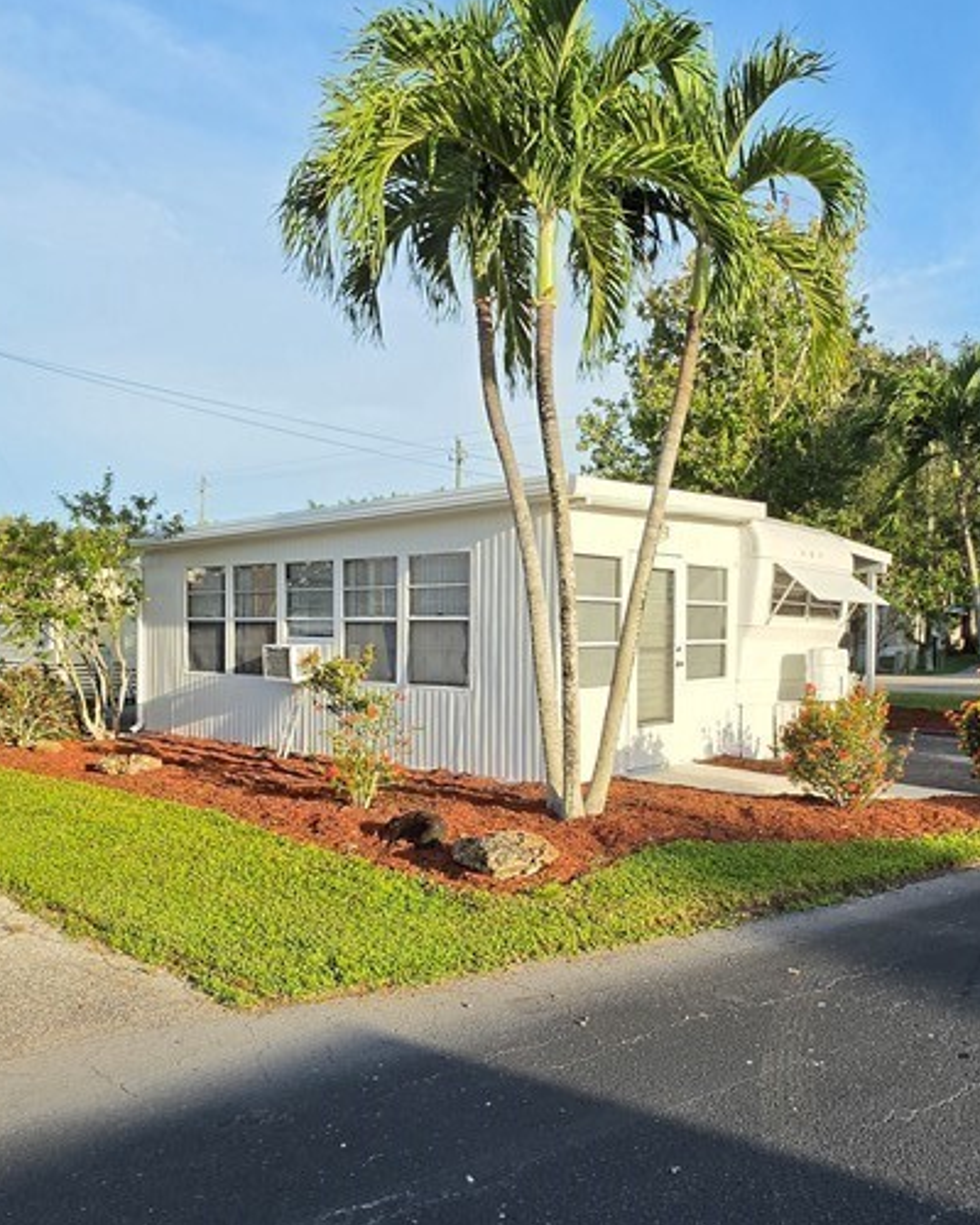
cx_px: 595
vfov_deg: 65.7
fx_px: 943
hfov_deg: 54.5
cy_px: 696
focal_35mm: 26
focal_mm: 2.2
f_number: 1.9
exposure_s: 1/1252
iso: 32
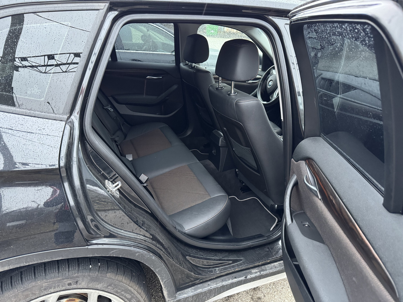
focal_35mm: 24
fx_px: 279
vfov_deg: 56.8
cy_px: 151
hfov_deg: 71.6
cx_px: 202
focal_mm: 6.76
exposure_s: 1/60
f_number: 1.78
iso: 800
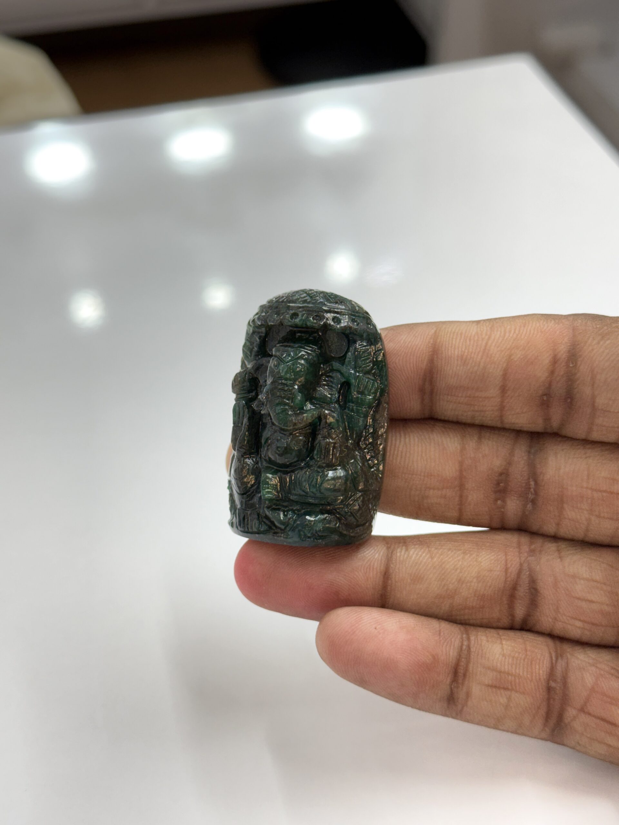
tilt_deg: -41.2
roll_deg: +0.2
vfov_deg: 39.7
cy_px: 412
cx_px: 310
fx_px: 1144
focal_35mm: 48
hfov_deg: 30.3
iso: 64
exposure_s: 1/100
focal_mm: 6.76
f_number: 1.78
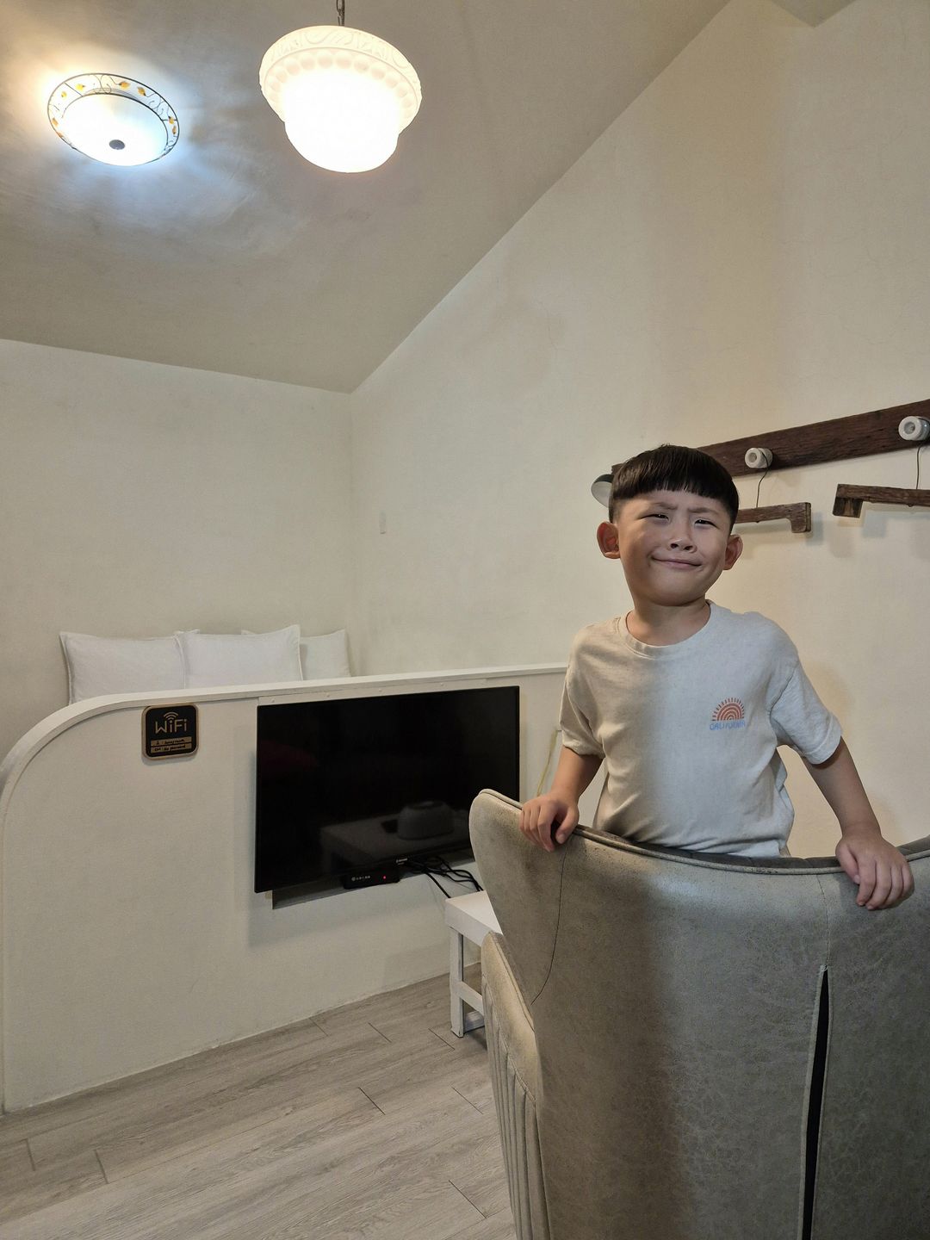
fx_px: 824
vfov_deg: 73.9
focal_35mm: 23
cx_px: 465
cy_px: 620
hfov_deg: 58.9
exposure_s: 1/120
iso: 320
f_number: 1.8
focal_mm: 5.4
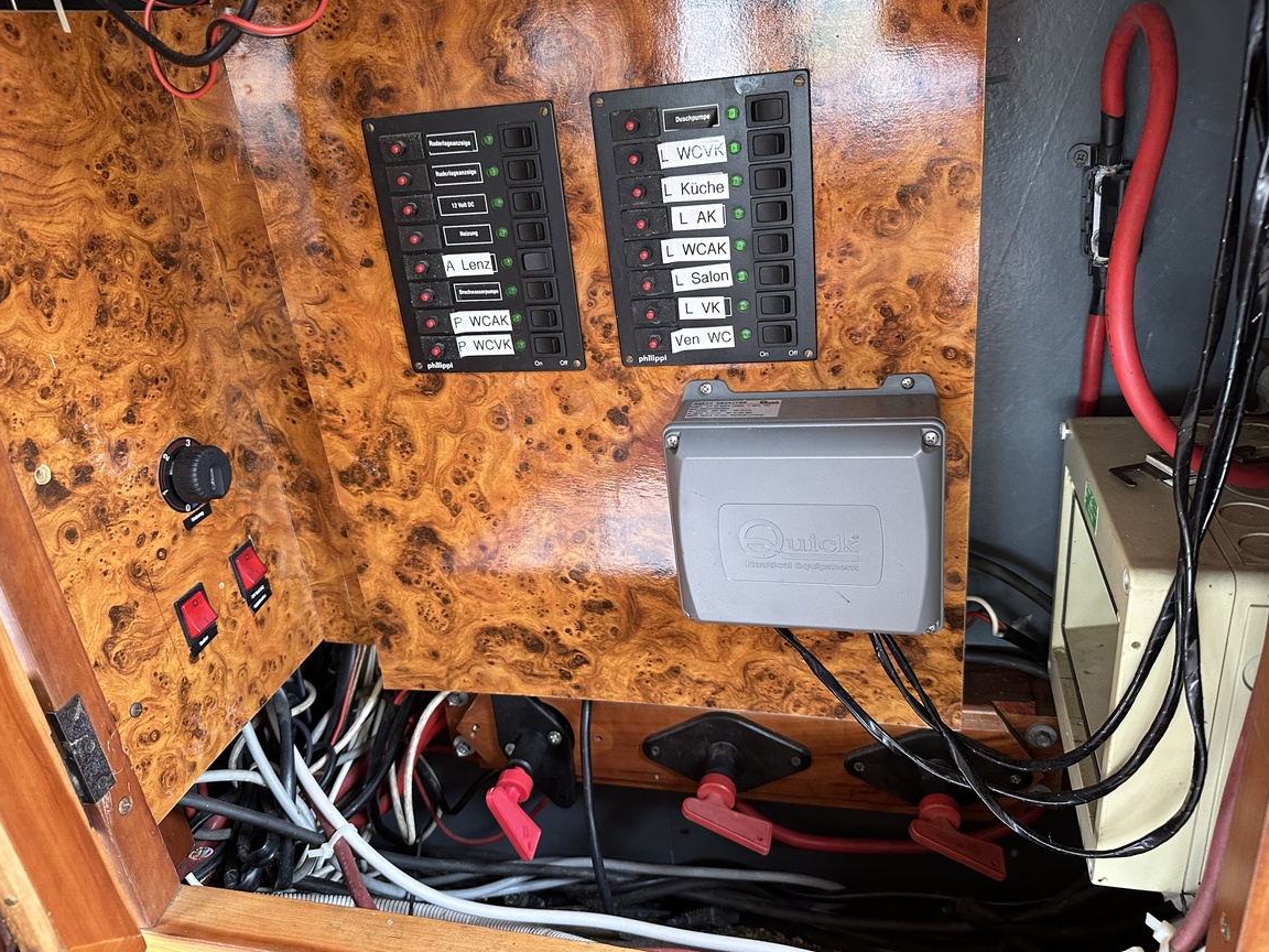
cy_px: 461
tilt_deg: -24.8
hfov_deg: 69.4
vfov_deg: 54.9
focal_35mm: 25
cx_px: 631
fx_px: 916
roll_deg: +6.5
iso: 320
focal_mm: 6.86
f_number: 1.78
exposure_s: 1/60
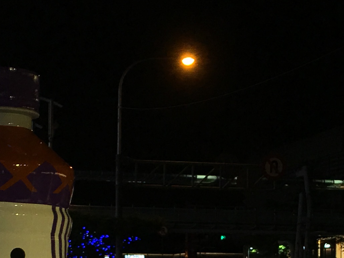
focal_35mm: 113
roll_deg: -0.4
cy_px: 348
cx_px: 198
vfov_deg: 12.6
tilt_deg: -1.6
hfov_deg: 17.4
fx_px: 1123
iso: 25
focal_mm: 4.15
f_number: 2.2
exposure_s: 1/40
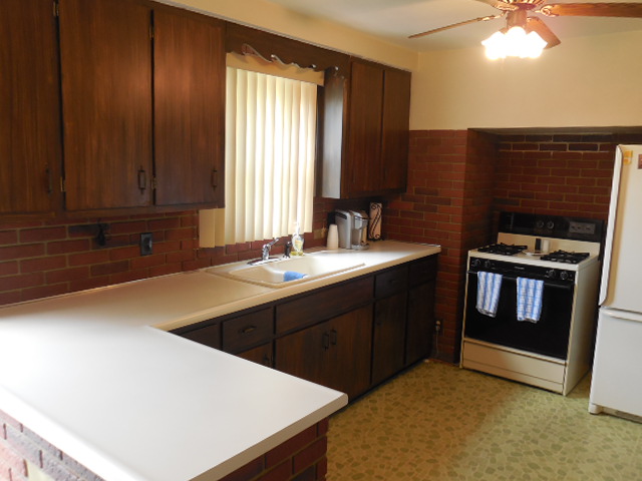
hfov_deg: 60.0
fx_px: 556
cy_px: 240
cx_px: 321
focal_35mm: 30
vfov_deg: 46.8
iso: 280
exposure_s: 1/30
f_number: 3.8
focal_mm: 5.3
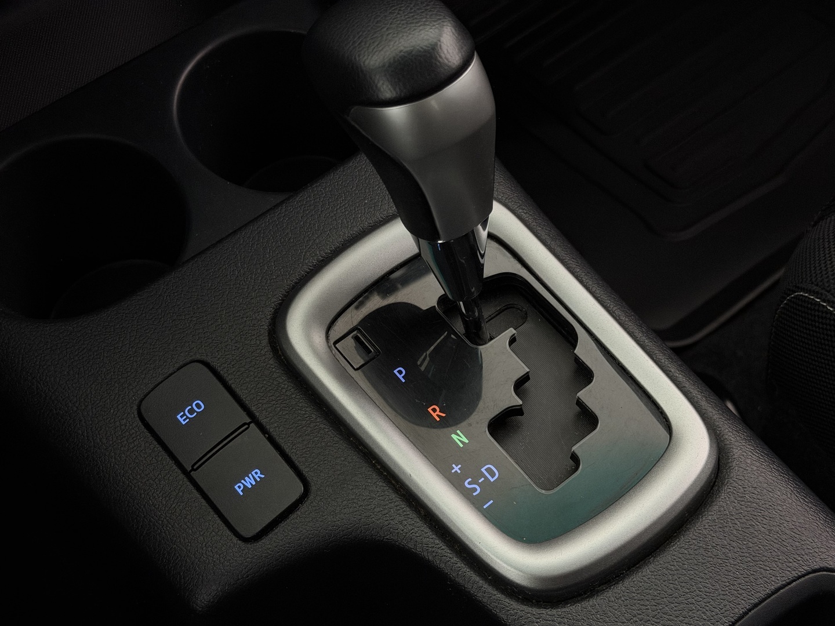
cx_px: 418
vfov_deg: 30.3
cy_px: 313
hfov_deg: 39.7
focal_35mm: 48
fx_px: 1158
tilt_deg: -56.1
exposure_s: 1/33
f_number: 1.78
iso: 250
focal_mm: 6.76
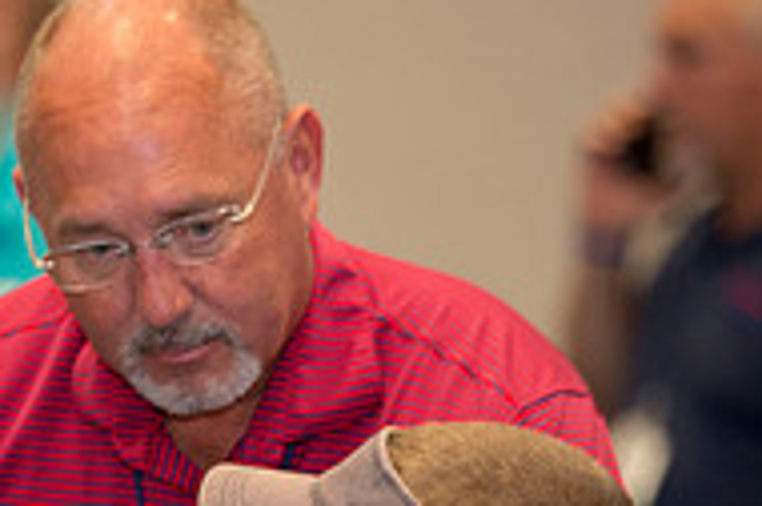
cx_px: -168
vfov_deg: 2.7
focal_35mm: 505
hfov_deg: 4.1
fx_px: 10671
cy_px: 663
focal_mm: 165
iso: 1600
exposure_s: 1/160
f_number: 2.8
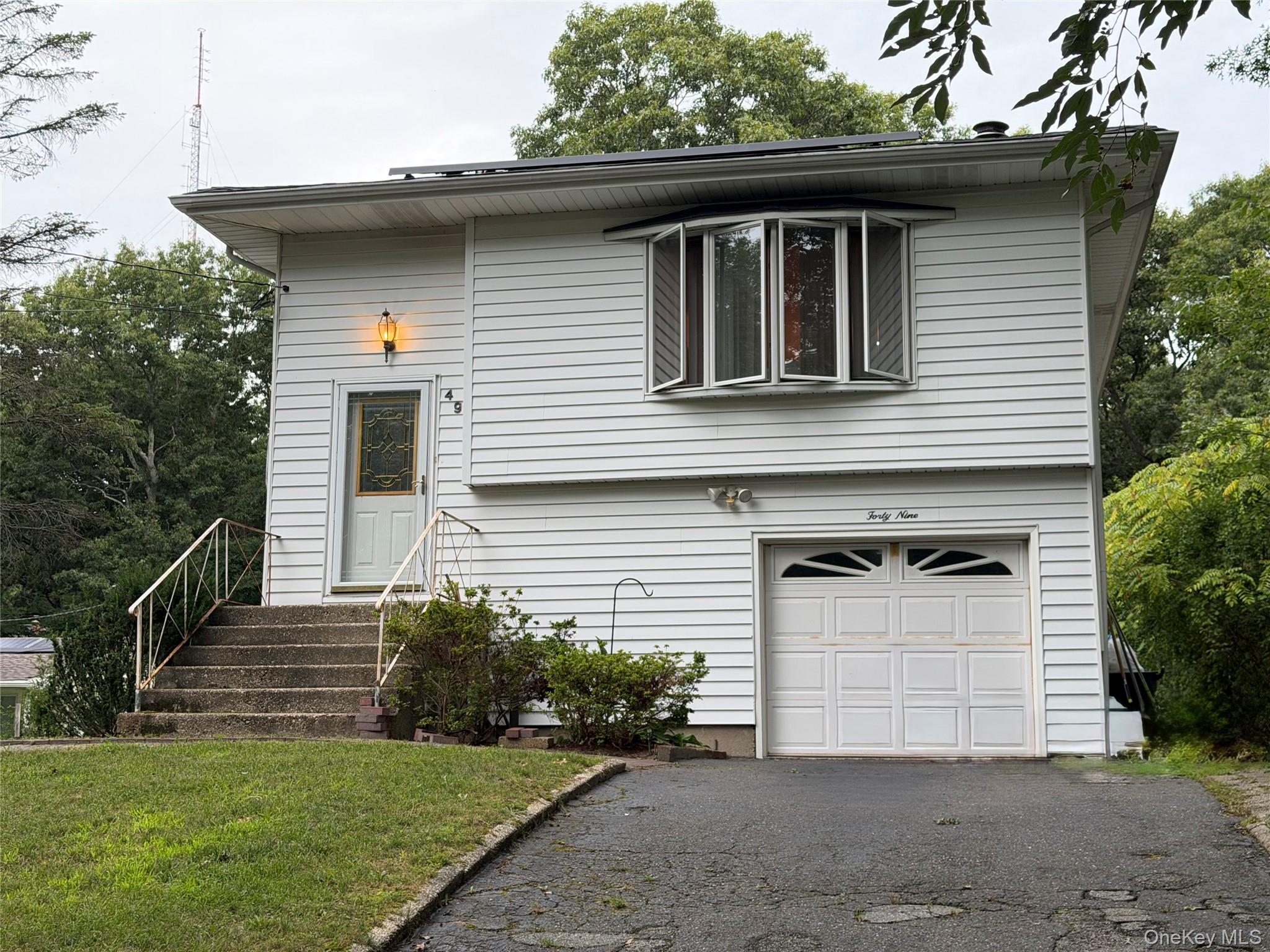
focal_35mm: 48
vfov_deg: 30.3
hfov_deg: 39.7
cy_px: 476
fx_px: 1761
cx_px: 635
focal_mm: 6.76
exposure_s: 1/185
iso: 80
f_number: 1.78
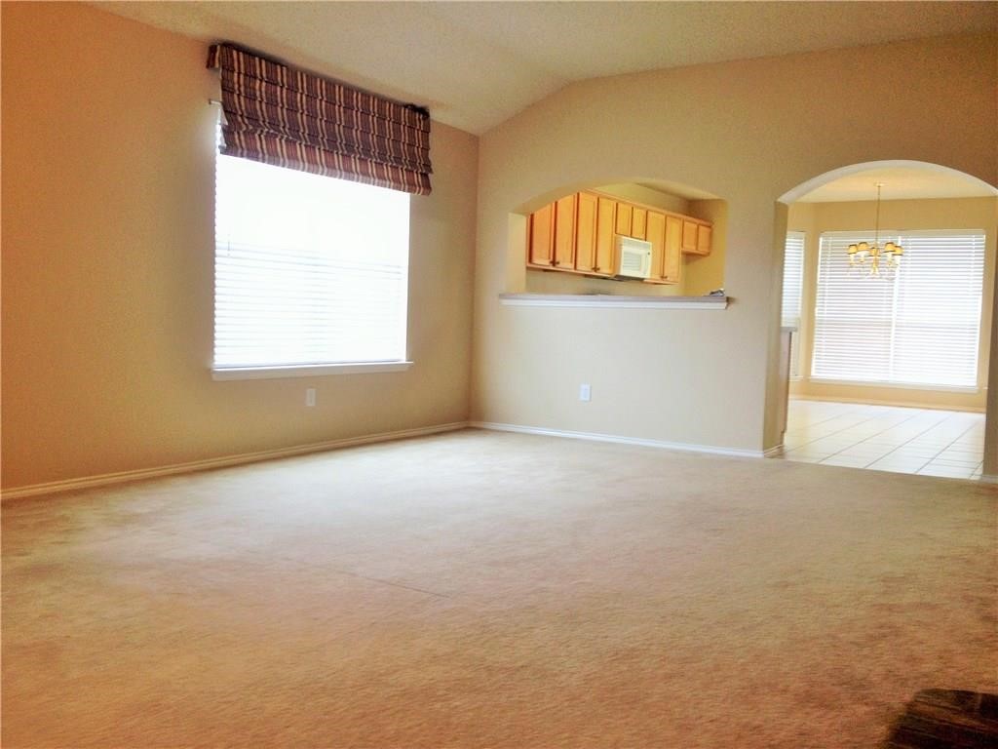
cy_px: 374
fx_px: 1009
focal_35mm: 35
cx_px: 499
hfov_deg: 52.6
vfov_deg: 40.7
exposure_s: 1/20
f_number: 2.4
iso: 80
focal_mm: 4.28
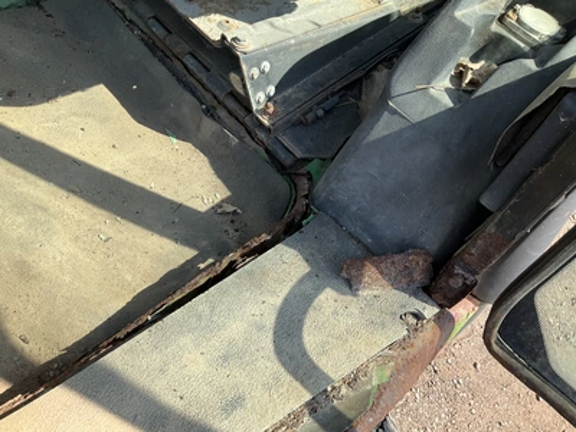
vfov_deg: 48.2
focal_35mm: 29
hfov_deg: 61.7
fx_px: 483
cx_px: 288
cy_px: 216
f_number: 1.8
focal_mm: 3
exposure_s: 1/519
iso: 25
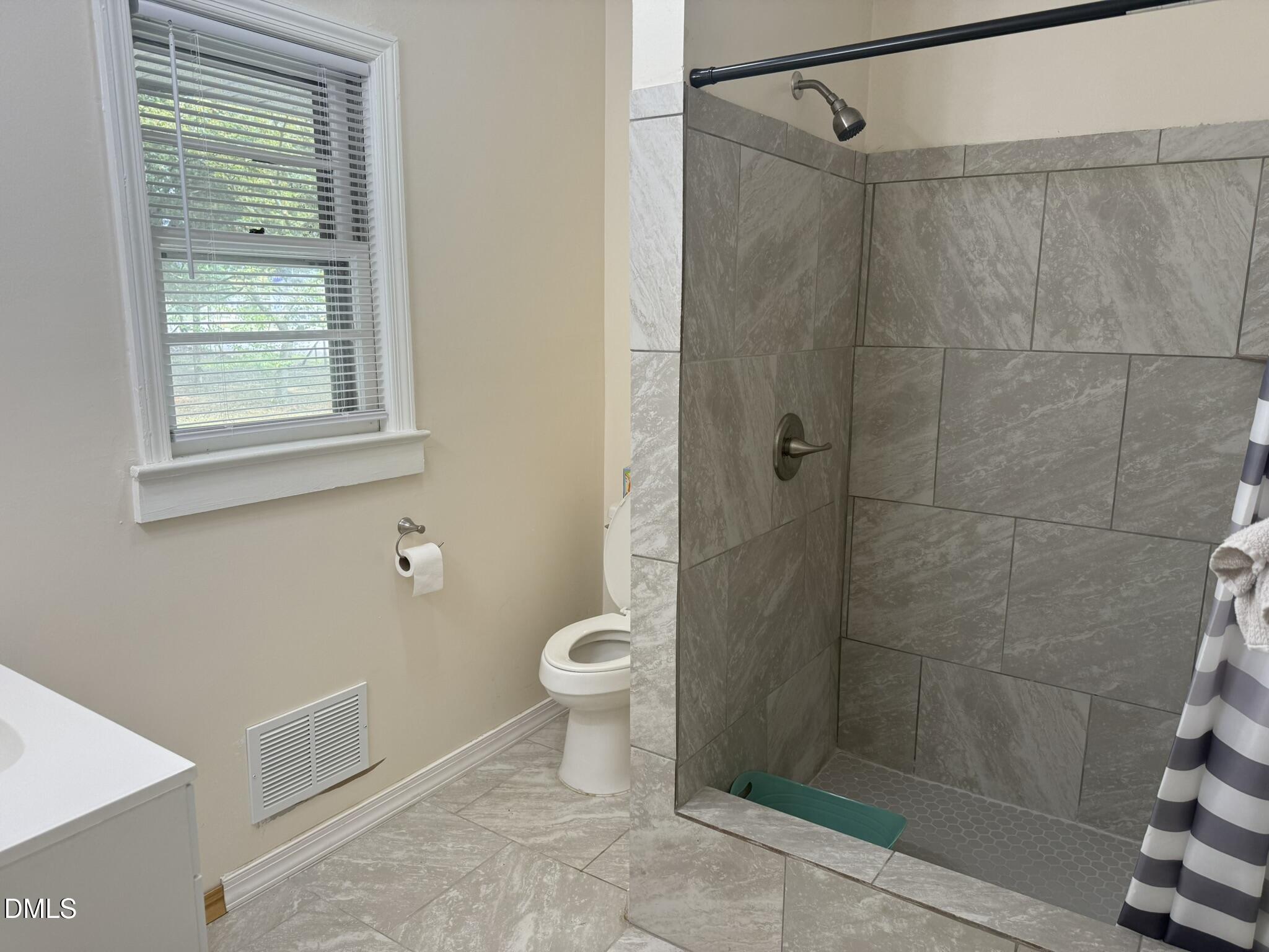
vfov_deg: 56.8
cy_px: 476
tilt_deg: -10.5
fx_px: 880
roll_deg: -0.1
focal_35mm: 24
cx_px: 634
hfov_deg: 71.6
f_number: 1.78
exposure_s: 1/120
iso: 100
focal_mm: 6.76
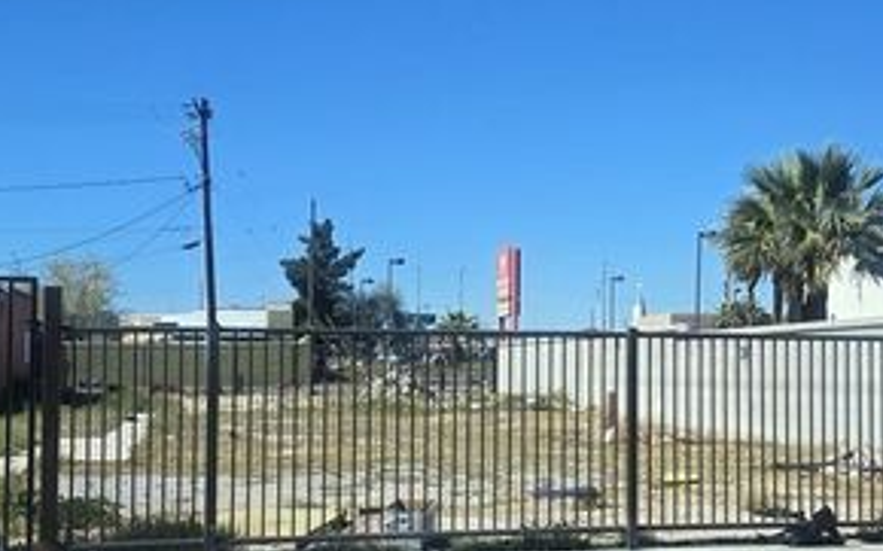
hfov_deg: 35.9
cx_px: 600
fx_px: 1347
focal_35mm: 56
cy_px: 355
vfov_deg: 23.0
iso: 12
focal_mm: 6.3
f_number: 1.7
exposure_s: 1/292
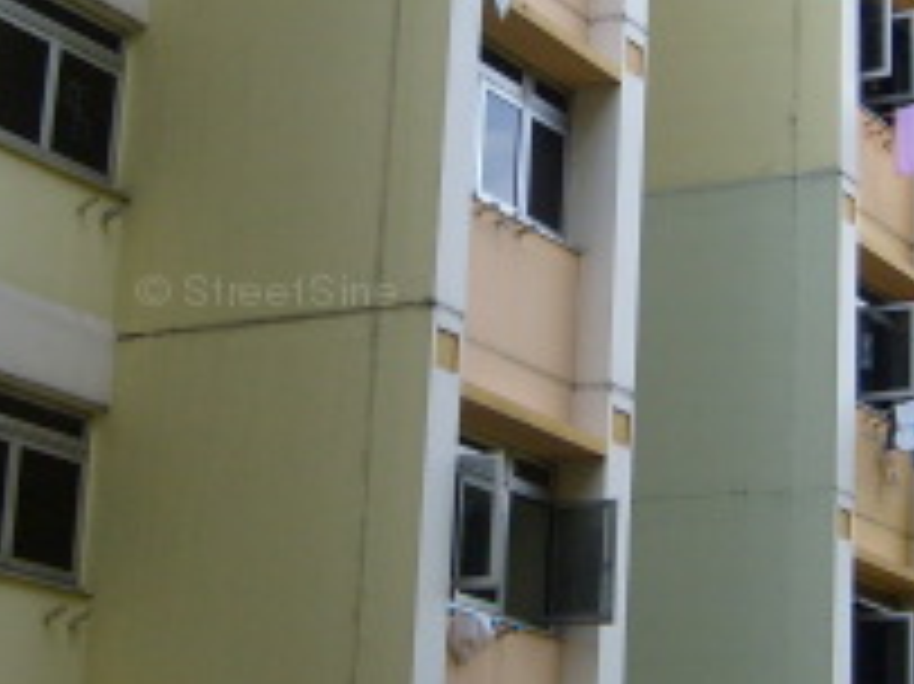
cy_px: 297
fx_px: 2507
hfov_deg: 20.7
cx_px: 473
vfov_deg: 15.5
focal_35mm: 95
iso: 80
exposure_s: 1/350
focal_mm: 5.8
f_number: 2.8
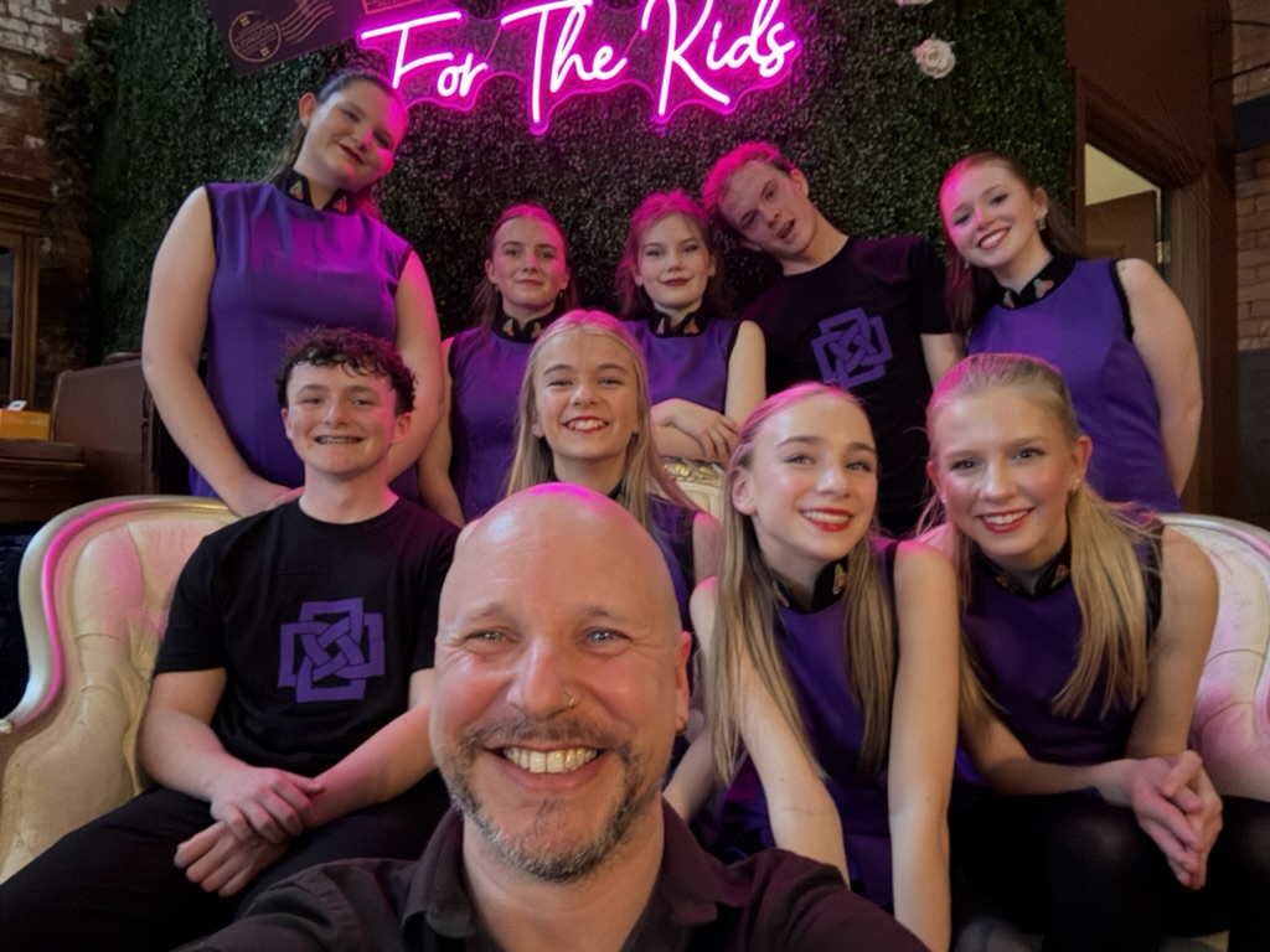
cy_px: 476
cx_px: 635
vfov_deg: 58.9
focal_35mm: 23
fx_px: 844
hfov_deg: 73.9
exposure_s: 1/8
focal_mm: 2.69
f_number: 1.9
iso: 500
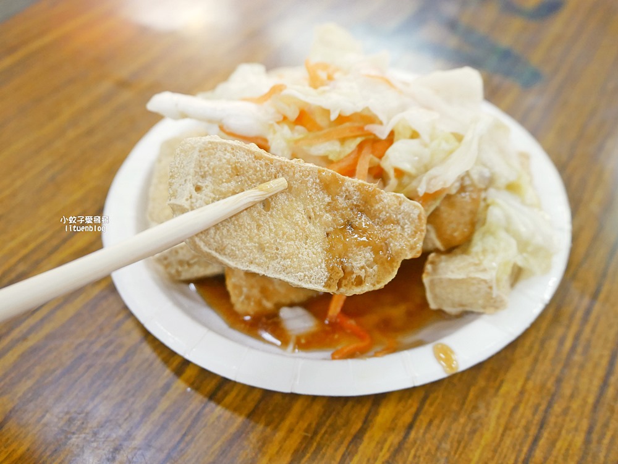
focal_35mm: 36
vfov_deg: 39.7
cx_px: 309
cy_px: 232
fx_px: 643
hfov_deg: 51.3
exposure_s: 1/60
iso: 800
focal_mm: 18
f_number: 4.2
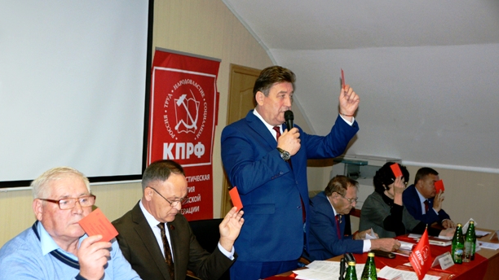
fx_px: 629
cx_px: 252
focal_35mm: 48
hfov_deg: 43.3
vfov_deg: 25.1
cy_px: 160
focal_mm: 29
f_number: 4
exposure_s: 1/200
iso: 1600
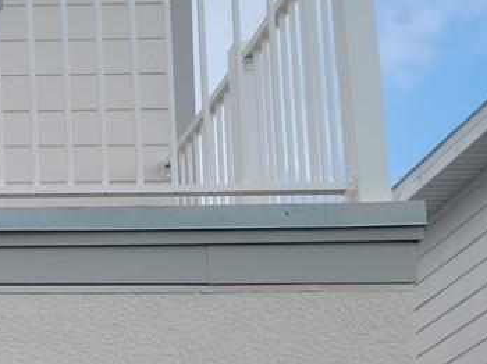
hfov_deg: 13.6
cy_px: 509
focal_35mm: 128
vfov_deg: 11.2
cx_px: -422
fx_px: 1800
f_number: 2
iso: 25
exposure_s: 1/493
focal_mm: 5.9
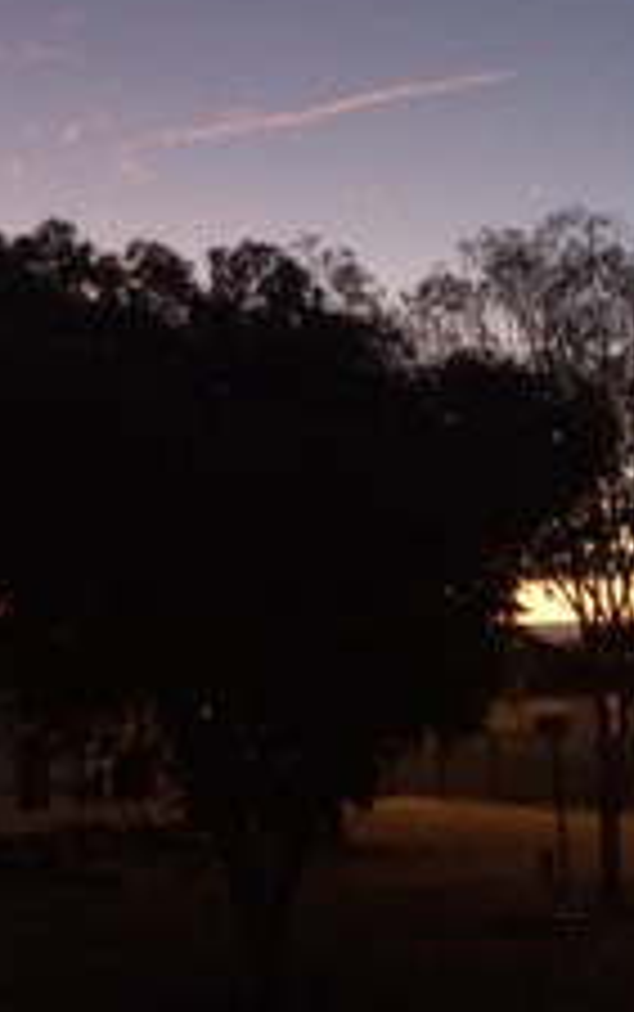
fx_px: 1959
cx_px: -4
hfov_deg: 17.9
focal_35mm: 71
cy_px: 198
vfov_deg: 28.3
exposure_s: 1/15
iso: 320
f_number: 2.2
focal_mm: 4.15
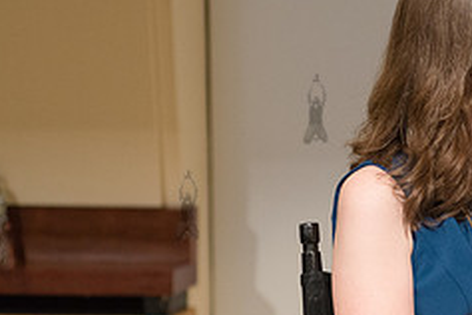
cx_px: 572
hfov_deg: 10.3
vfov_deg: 7.0
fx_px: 2570
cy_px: 204
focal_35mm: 196
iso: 2500
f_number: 4
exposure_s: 1/250
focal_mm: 80
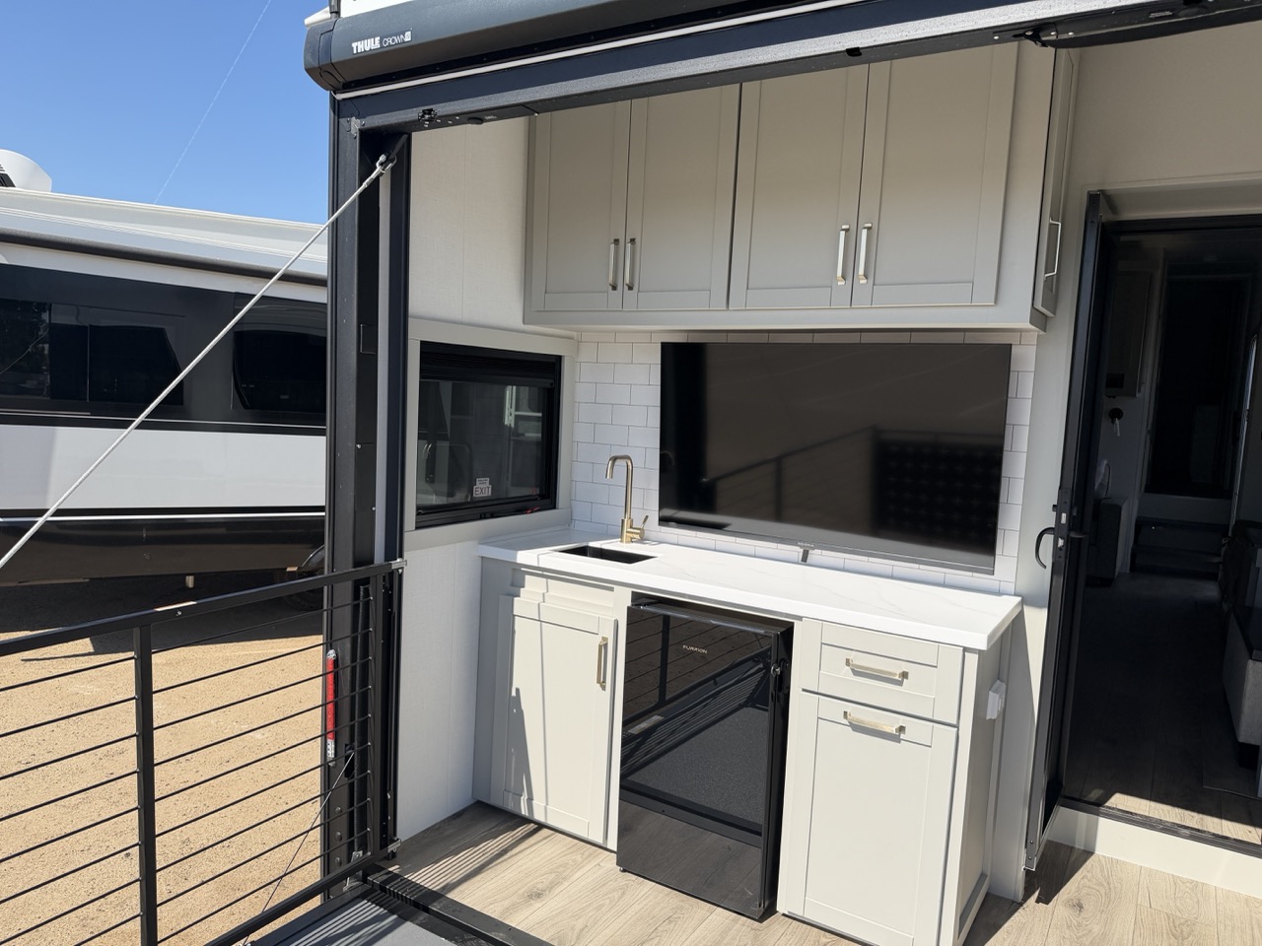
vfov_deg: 56.8
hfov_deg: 71.6
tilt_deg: -3.9
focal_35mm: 24
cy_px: 473
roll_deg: -3.4
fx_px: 875
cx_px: 631
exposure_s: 1/4673
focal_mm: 6.76
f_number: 1.78
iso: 80
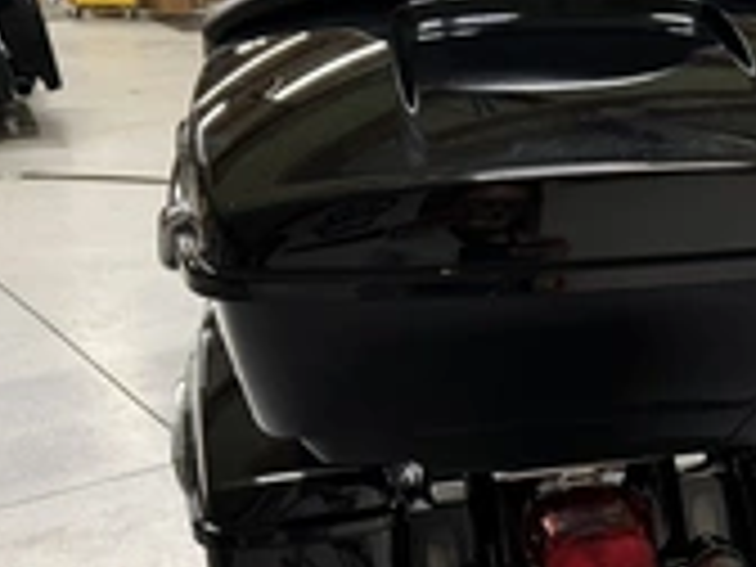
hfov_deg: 31.7
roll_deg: -2.0
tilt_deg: -24.9
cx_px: 720
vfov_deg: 25.3
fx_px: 1245
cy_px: 428
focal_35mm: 57
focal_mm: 6.76
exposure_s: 1/60
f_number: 1.78
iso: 400
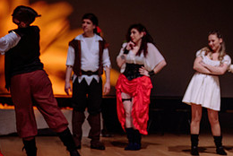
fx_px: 700
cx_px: 172
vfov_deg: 12.7
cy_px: 108
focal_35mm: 108
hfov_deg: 18.8
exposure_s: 1/250
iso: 1600
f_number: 2.8
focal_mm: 41
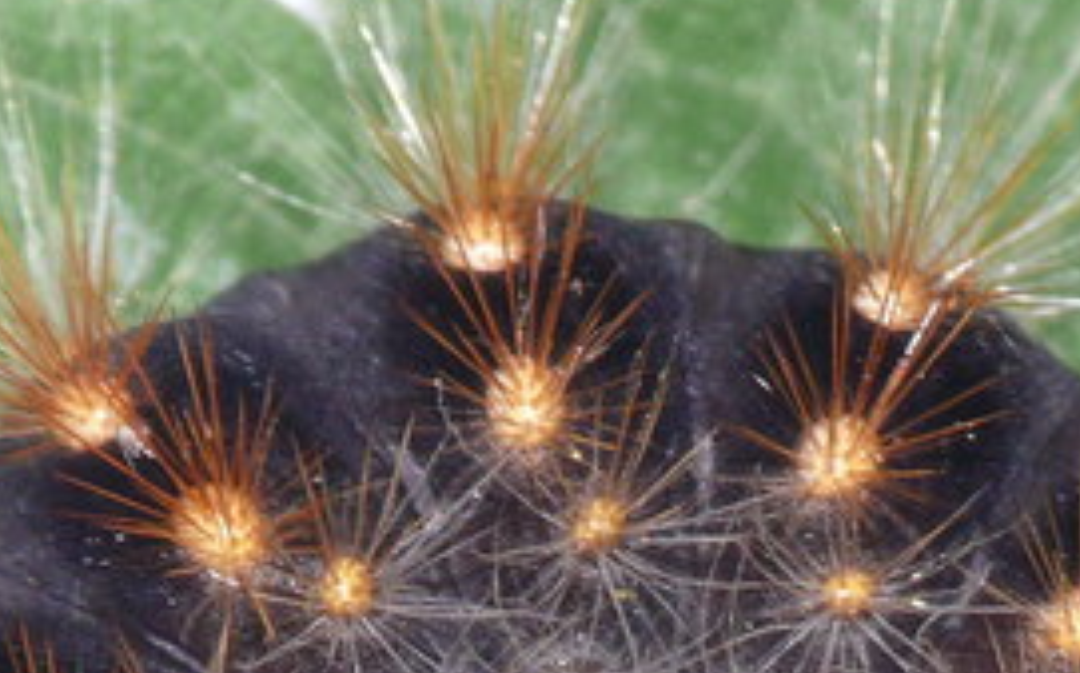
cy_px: 960
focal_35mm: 807
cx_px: 835
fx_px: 23738
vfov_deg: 1.6
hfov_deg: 2.6
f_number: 11
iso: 200
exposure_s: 1/200
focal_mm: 51.1
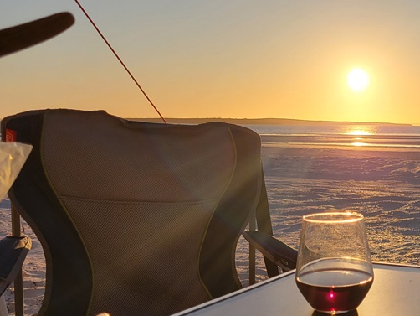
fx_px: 643
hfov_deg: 33.4
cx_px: 412
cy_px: 270
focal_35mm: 53
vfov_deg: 26.8
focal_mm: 5.4
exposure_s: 1/2038
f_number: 1.8
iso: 40
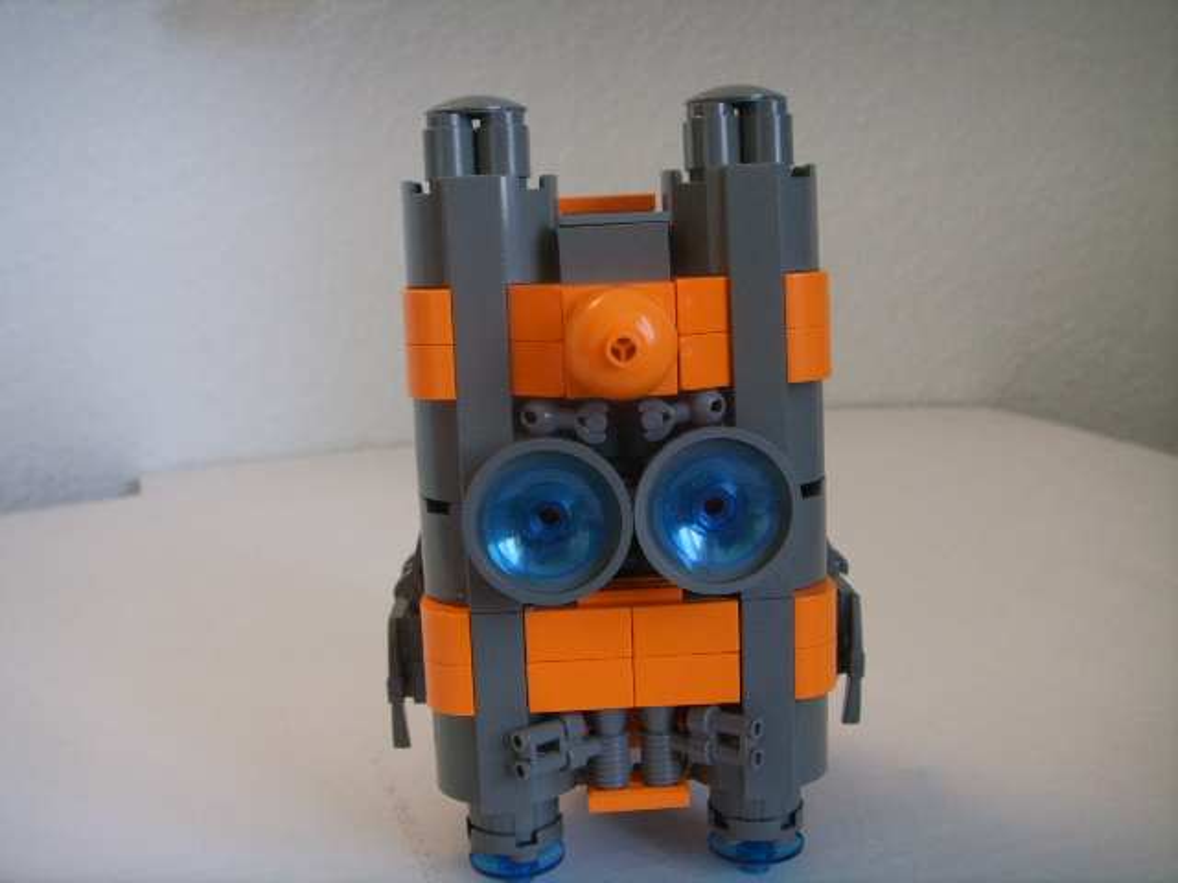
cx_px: 589
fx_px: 1327
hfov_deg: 47.9
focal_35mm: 39
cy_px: 442
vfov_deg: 36.8
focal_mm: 6.6
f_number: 3.5
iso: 110
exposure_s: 1/45
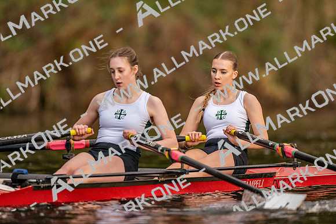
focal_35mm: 600
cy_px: 112
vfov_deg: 2.3
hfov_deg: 3.4
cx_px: 168
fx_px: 5598
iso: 5000
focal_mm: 600
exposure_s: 1/2500
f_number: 4
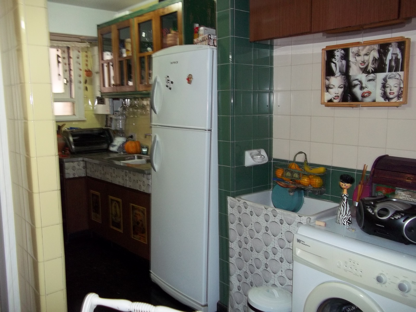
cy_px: 156
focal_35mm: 32
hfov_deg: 56.8
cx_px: 208
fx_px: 385
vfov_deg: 44.2
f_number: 2.9
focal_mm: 5.7
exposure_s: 1/30
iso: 160
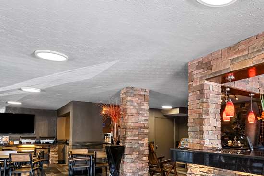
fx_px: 191
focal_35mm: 26
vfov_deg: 47.6
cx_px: 230
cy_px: 133
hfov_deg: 60.4
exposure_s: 1/1.67
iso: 320
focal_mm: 9
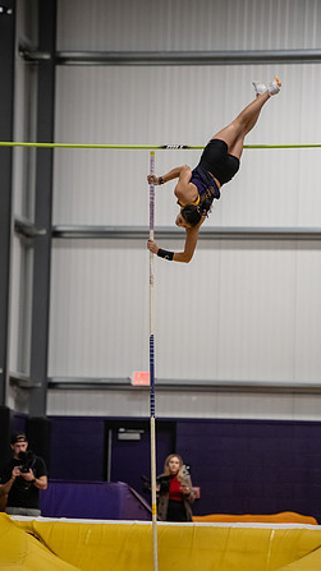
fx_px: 2879
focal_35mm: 190
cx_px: 147
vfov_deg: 11.3
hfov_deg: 6.4
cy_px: 286
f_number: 2.8
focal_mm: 180
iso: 5000
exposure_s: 1/800
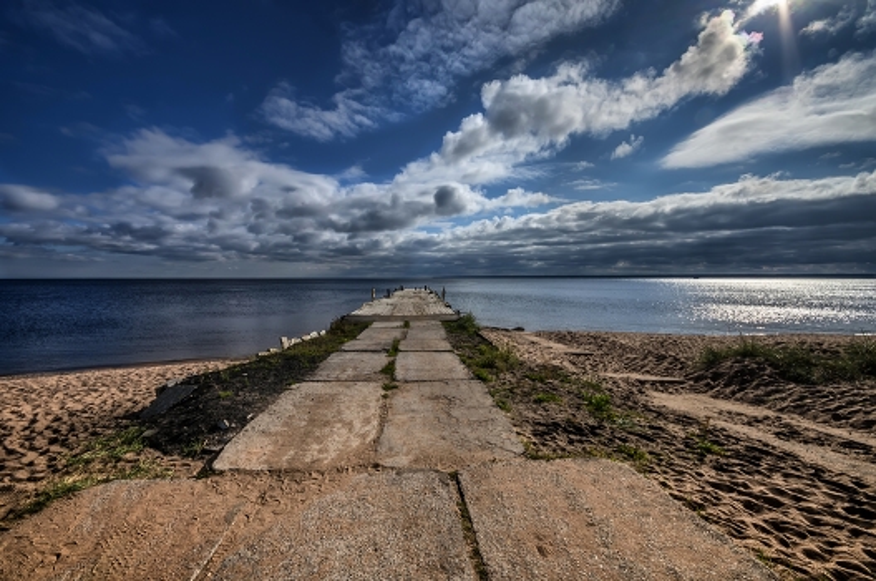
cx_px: 438
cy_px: 290
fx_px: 364
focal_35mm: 15
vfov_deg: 77.1
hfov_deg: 100.5
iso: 160
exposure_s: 1/350
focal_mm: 10
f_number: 16
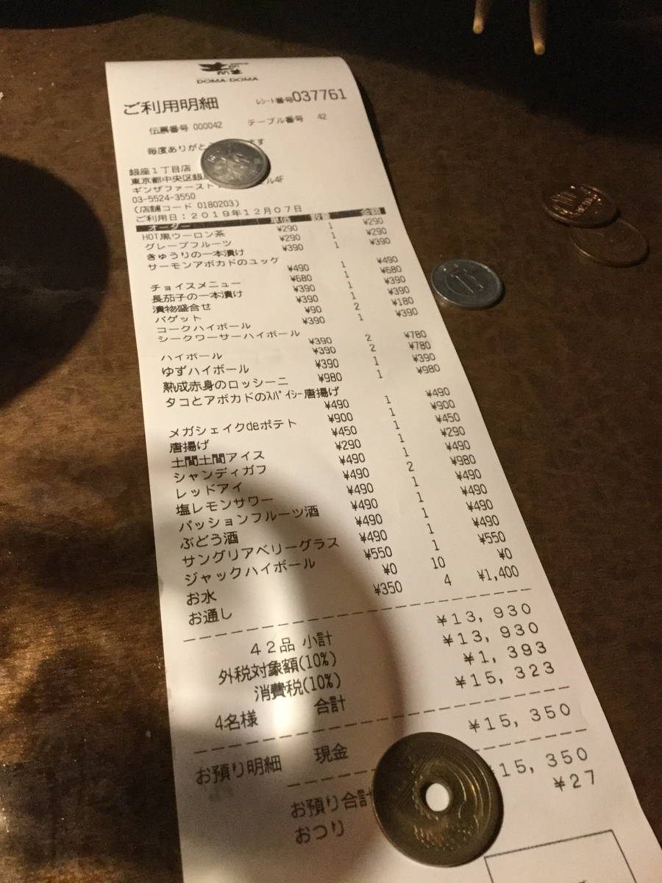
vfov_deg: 58.4
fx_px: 790
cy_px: 442
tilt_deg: -52.9
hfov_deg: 45.4
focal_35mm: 31
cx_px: 331
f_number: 2.4
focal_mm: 3.3
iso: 250
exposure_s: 1/15
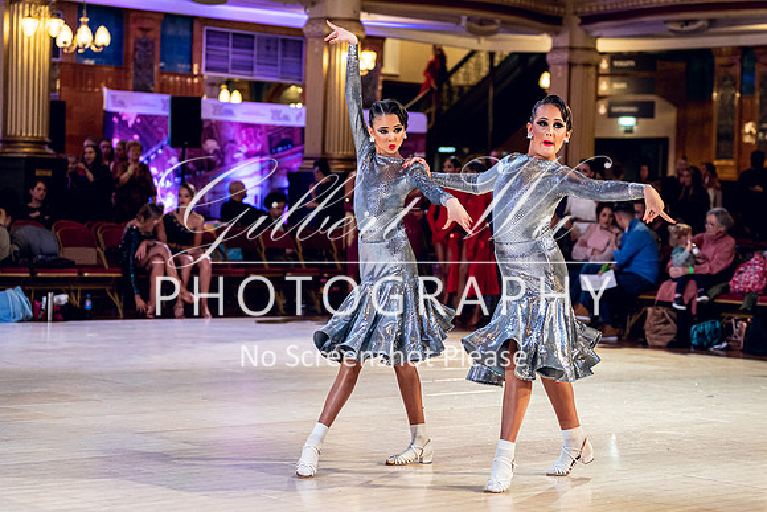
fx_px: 1712
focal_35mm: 80
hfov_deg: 25.2
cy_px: 252
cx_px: 425
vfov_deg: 17.0
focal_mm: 69
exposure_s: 1/800
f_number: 2.8
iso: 3200
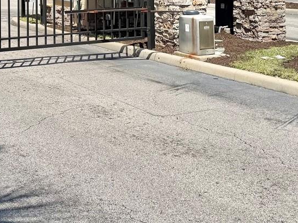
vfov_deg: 19.7
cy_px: -48
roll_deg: +1.0
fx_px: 602
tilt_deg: +0.7
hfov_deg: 27.4
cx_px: 72
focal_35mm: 70
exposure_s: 1/6711
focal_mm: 6.76
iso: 80
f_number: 1.78
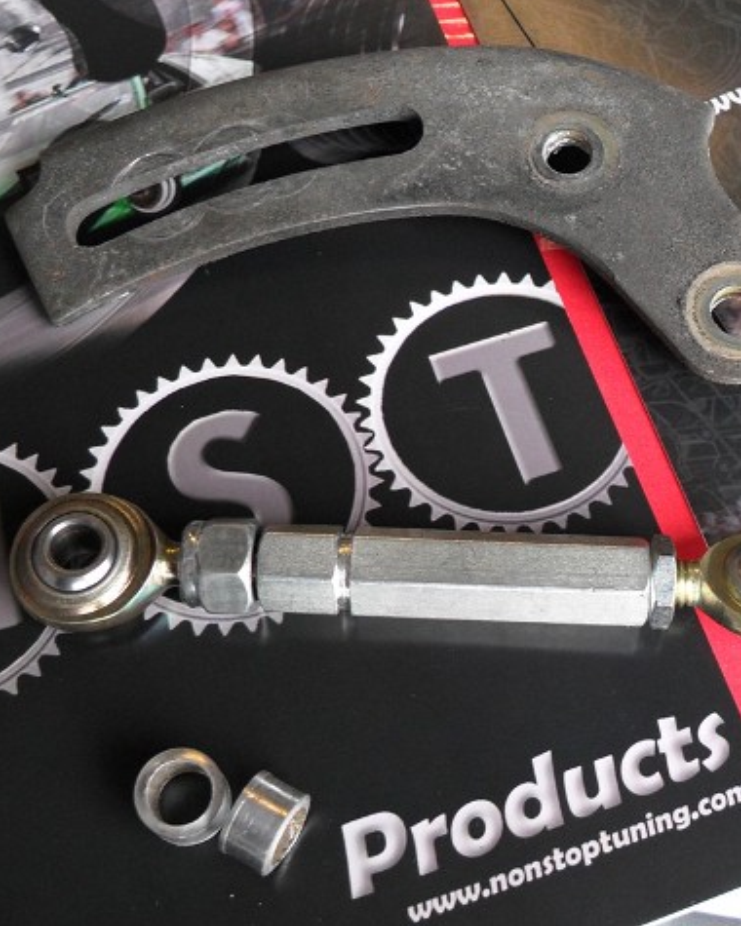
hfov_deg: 32.3
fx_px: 1261
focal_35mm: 46
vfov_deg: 40.3
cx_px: 525
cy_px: 460
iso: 100
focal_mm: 6.2
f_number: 2.8
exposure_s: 1/45
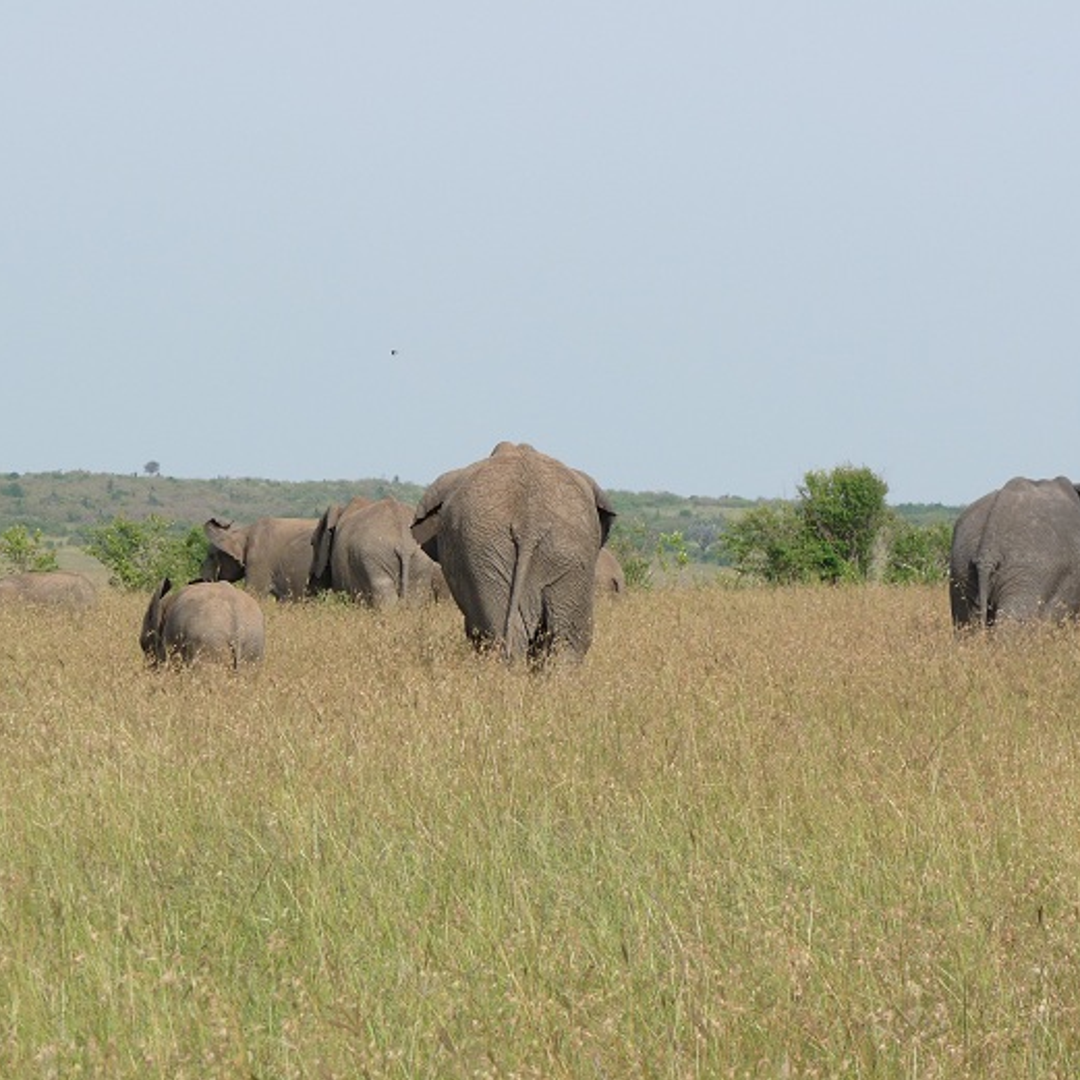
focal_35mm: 209
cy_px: 542
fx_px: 7377
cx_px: 452
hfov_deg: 8.4
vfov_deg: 8.4
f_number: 5.6
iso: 100
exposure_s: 1/400
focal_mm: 31.2
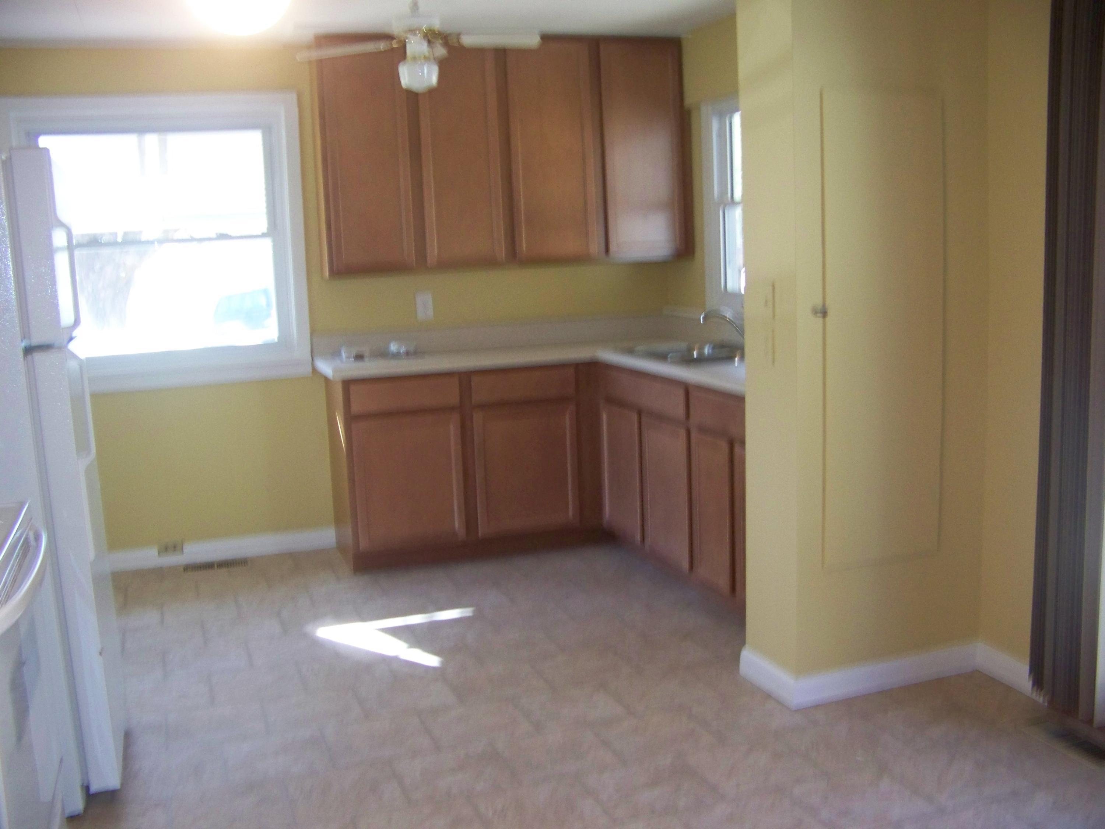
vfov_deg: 39.7
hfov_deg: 51.4
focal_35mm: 36
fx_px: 1149
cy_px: 414
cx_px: 552
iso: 200
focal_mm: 5.85
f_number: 2.8
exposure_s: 1/30
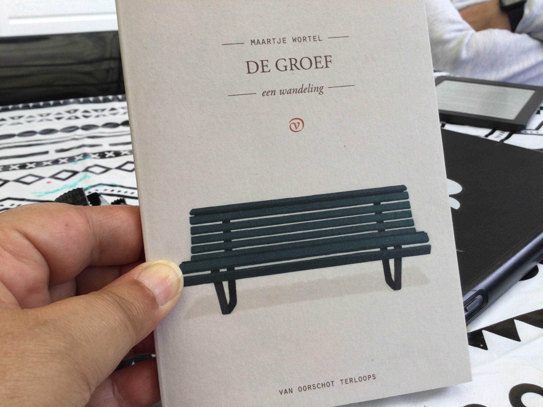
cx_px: 272
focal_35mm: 31
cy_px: 204
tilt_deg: -27.9
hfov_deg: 58.4
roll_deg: -2.2
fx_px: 486
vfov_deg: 45.4
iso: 25
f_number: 2.4
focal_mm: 3.3
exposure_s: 1/206
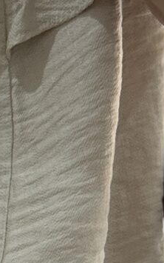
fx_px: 1423
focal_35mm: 199
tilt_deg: -11.1
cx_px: -113
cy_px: 456
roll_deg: +0.6
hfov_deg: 6.5
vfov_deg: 10.0
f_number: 1.5
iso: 125
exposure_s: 1/50
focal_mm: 5.7
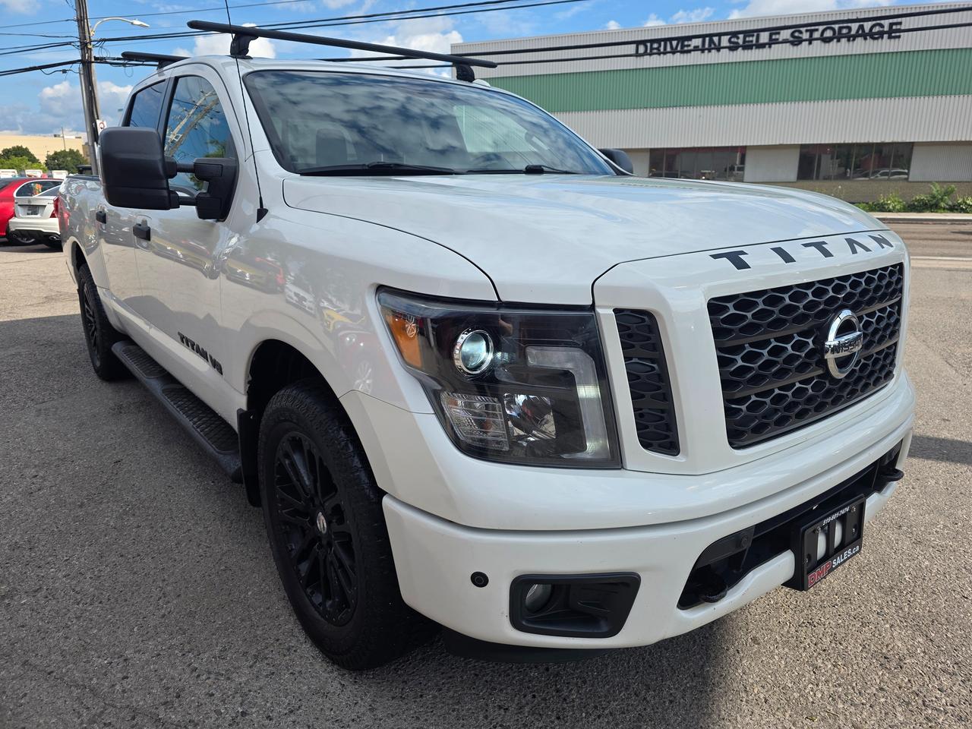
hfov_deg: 73.9
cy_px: 364
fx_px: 646
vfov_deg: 58.9
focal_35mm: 23
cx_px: 486
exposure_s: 1/5153
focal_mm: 6.3
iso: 80
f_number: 1.7
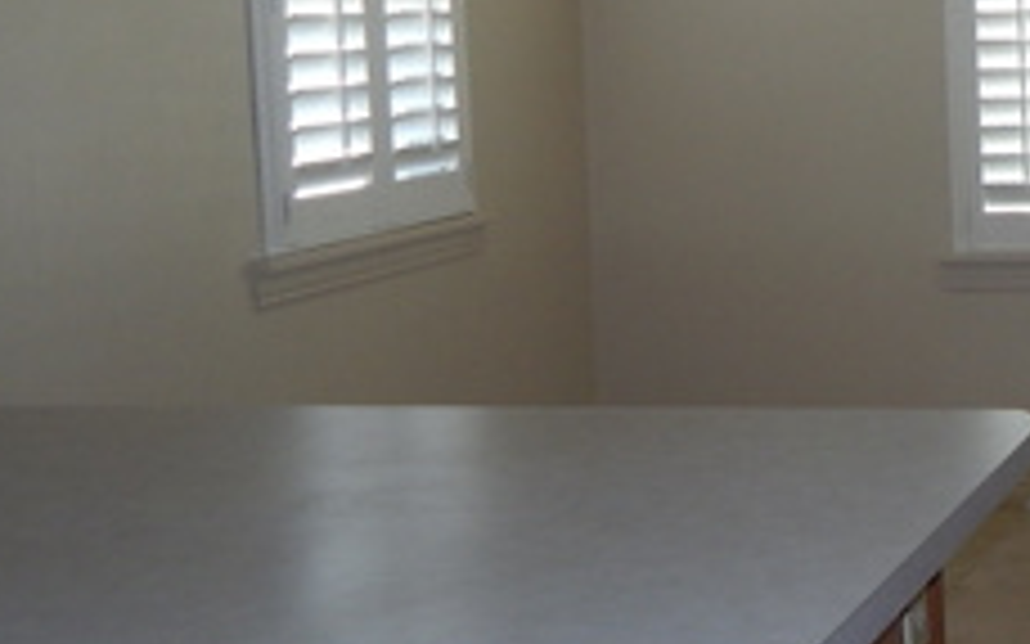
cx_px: 1120
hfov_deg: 27.7
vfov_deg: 18.9
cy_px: 90
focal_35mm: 68
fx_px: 1908
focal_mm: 4
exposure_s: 1/50
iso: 125
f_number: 3
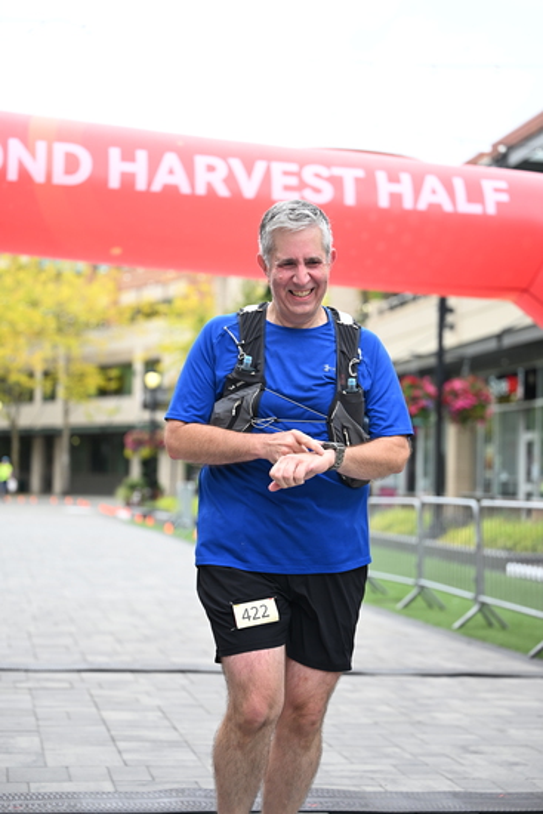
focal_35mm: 70
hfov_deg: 19.5
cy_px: 407
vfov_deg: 28.8
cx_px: 272
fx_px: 1583
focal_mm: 70
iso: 400
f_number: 2.8
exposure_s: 1/1000
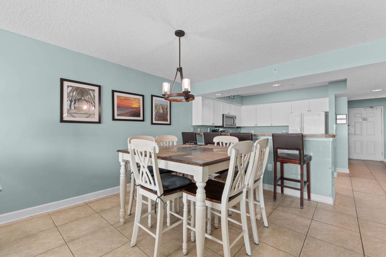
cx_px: 193
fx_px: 161
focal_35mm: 15
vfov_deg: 77.3
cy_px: 128
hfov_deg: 100.4
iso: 100
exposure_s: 1/2
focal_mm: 10
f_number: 4.5
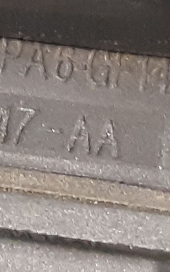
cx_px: -54
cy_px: 138
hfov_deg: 15.3
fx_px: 600
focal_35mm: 81
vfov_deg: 25.5
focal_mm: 3.93
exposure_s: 1/25
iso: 320
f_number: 1.7
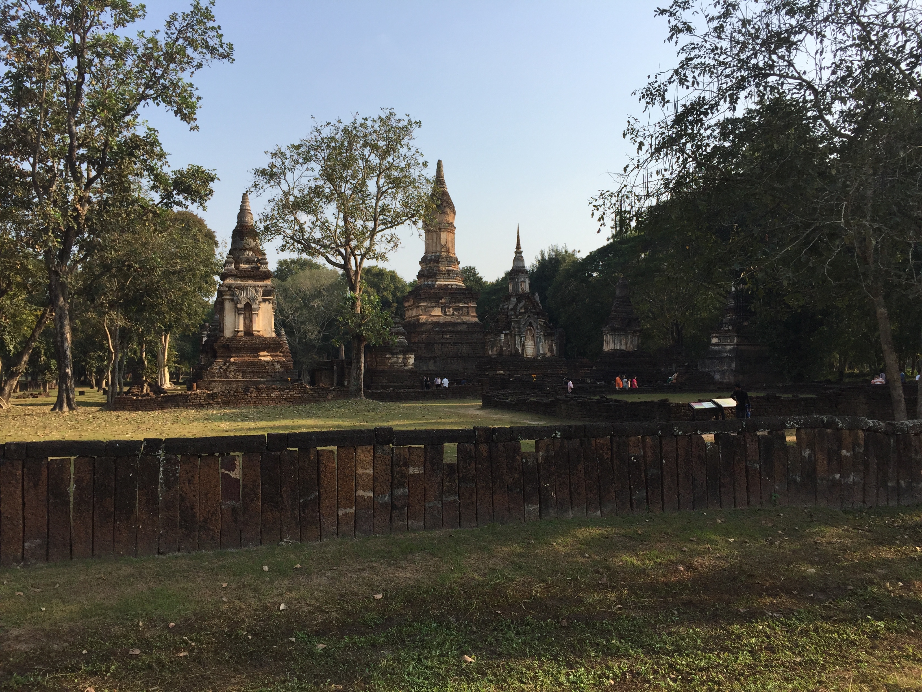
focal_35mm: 29
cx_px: 461
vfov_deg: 48.2
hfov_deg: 61.7
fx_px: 772
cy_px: 346
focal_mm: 4.15
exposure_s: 1/1319
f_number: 2.2
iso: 32
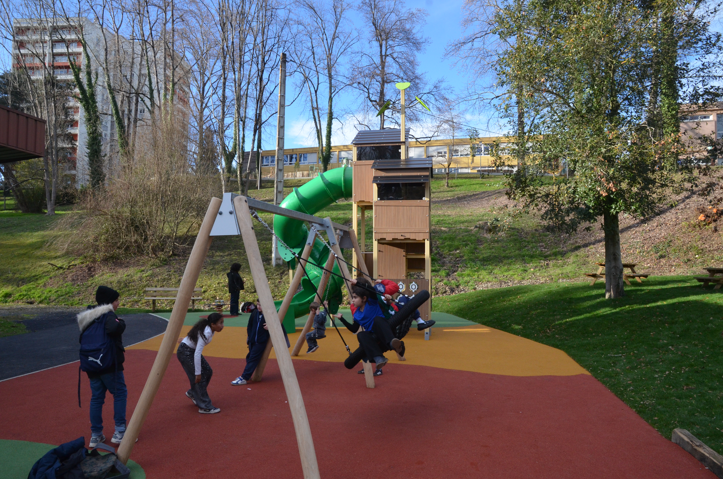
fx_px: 481
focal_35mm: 24
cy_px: 240
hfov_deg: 73.9
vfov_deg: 52.9
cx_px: 362
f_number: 9
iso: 800
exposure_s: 1/320
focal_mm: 16
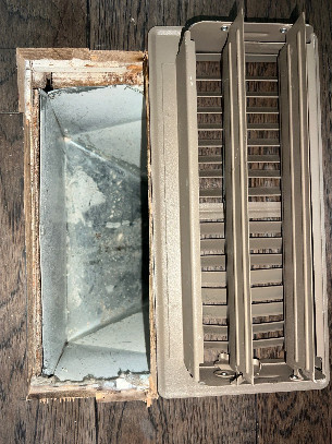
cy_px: 222
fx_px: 358
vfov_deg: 63.5
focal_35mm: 28
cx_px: 166
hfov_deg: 49.7
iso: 40
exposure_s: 1/20
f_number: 1.8
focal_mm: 4
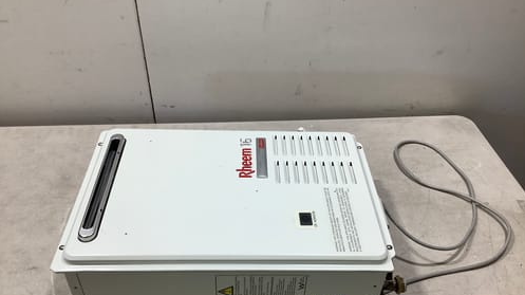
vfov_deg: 34.4
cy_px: 188
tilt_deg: -41.9
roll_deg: +2.5
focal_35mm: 34
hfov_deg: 58.0
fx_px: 473
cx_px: 263
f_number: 2.4
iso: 50
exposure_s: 1/100
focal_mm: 3.3
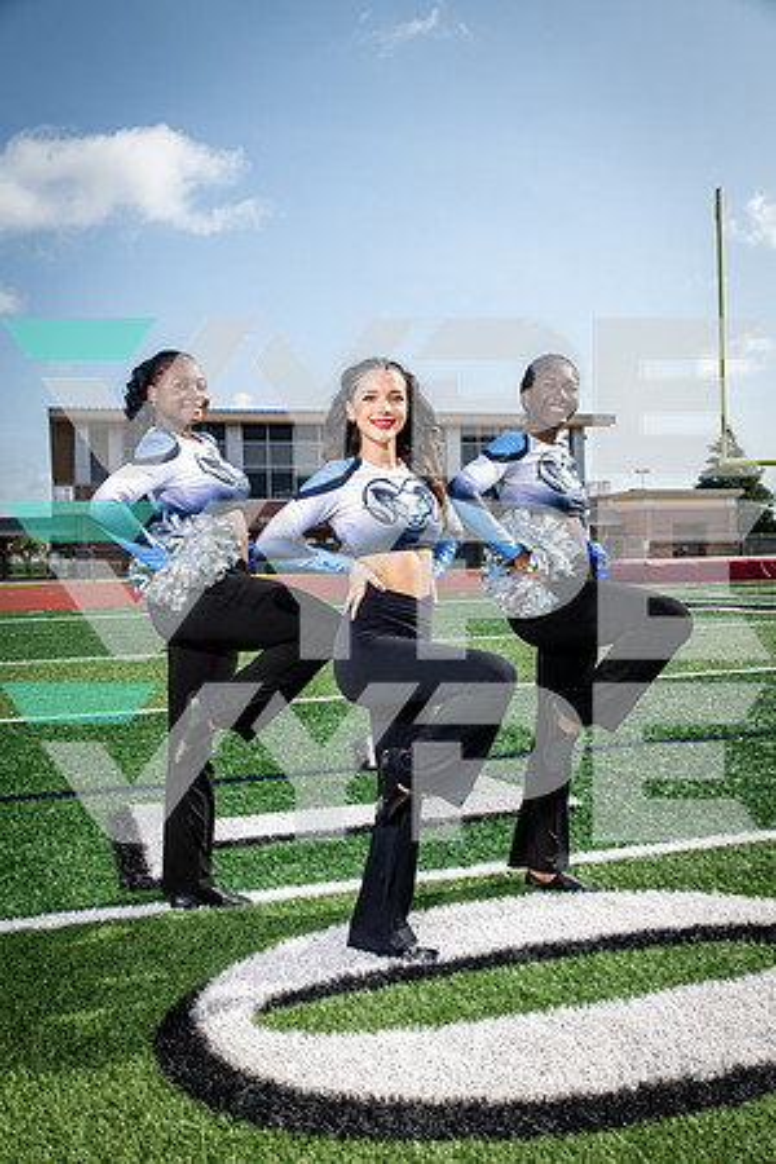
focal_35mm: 35
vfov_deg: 54.4
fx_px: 1132
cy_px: 582
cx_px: 388
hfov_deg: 37.9
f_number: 7.1
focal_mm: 35
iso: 125
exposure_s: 1/400
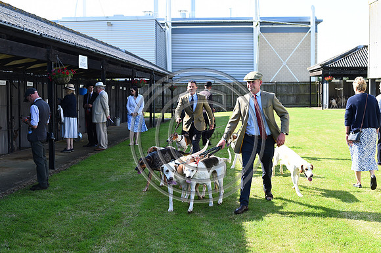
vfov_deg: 27.0
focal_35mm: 50
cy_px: 126
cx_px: 190
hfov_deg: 39.6
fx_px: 529
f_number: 5.6
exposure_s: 1/1250
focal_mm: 50
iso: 800
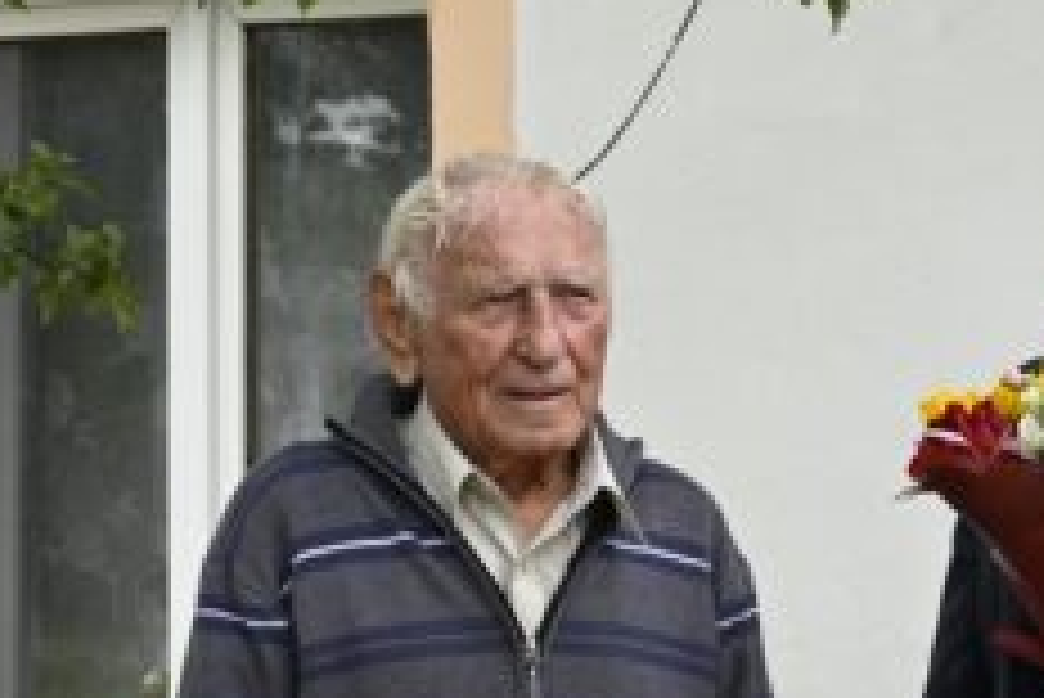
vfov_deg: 12.3
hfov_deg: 17.7
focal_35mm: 111
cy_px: 513
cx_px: 1166
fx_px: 3221
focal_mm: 29
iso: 200
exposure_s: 1/250
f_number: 5.6
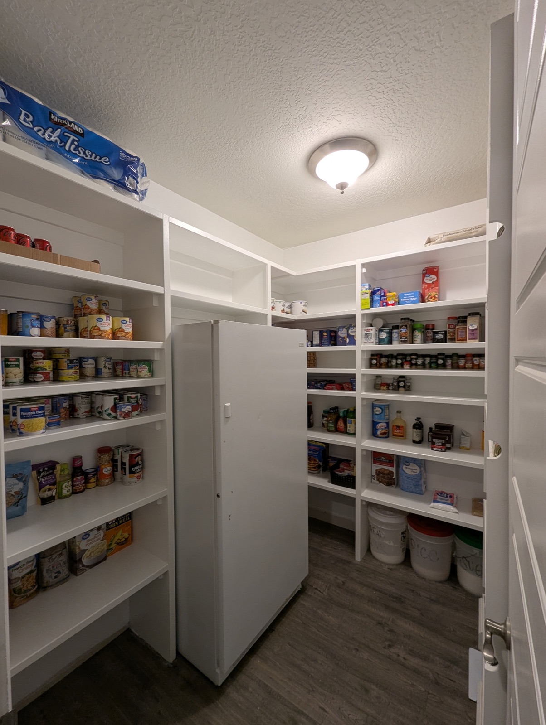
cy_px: 362
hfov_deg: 90.0
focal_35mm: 13
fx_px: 273
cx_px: 273
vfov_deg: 106.1
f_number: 2.2
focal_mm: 1.95
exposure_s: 1/24
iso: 43
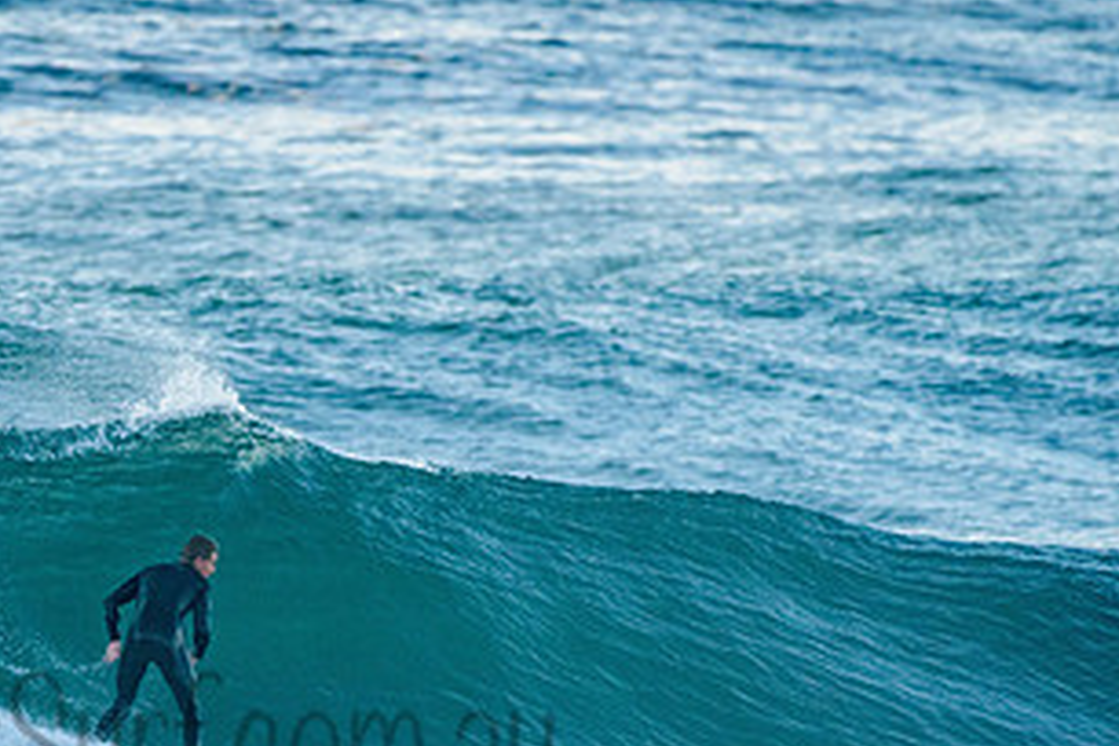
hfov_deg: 2.2
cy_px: 697
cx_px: 168
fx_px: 29465
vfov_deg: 1.5
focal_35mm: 948
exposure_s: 1/1600
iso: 720
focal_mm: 500
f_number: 5.6
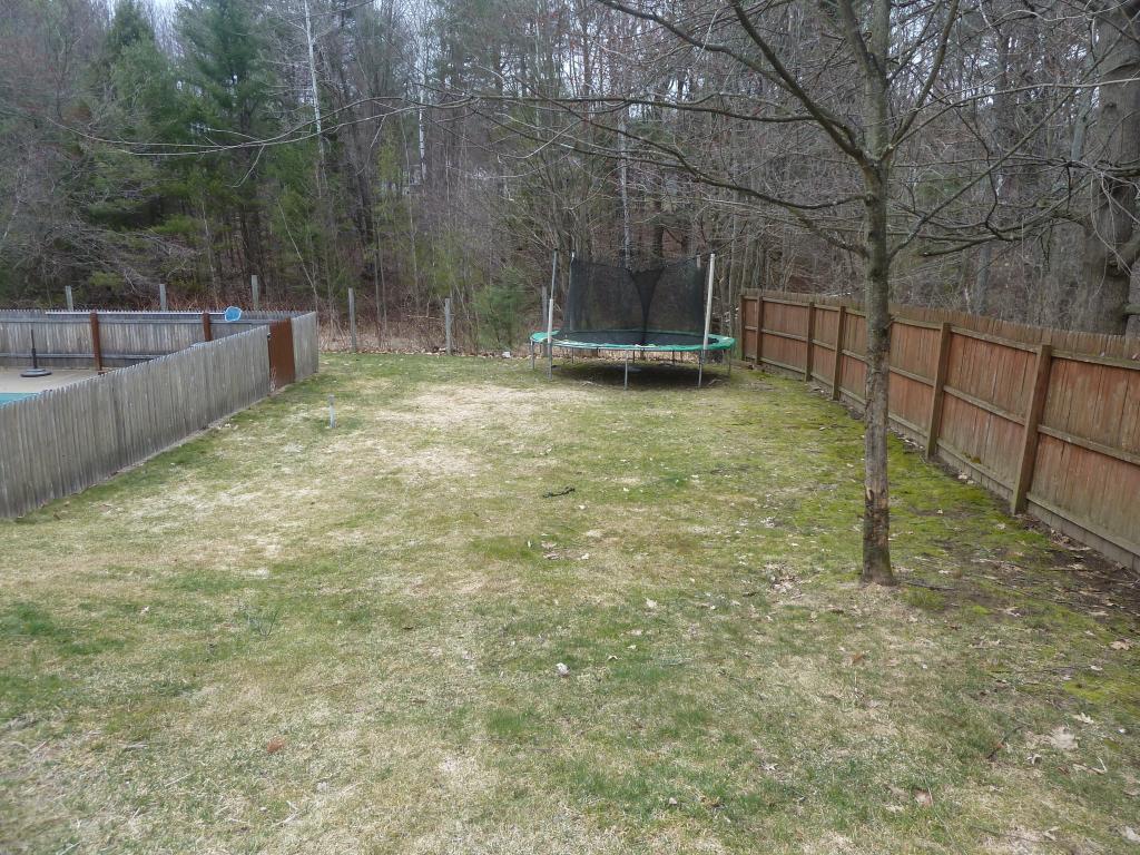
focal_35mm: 25
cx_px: 570
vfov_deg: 54.9
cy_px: 428
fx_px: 823
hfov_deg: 69.4
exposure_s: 1/80
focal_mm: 4.1
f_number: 3.3
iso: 80
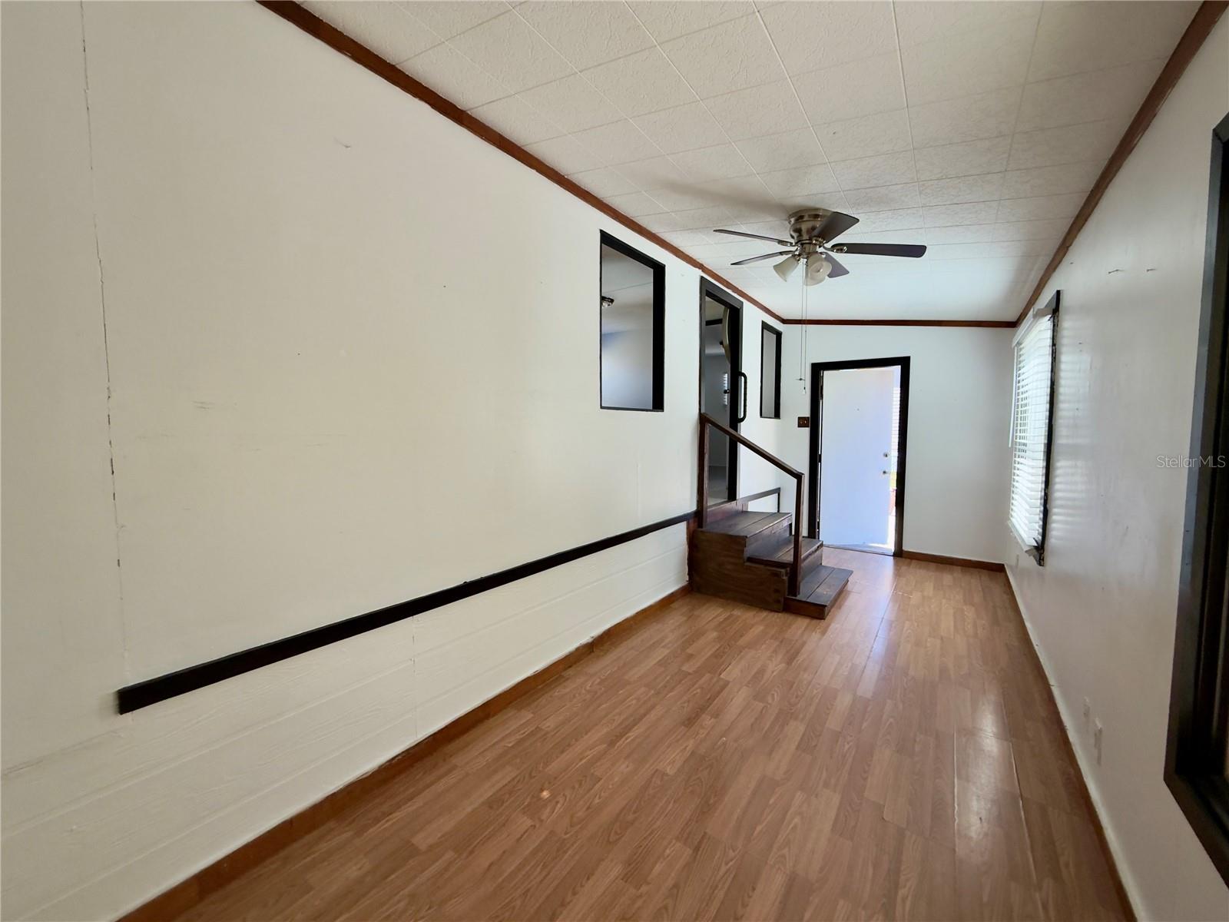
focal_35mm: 14
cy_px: 461
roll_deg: -0.7
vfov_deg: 85.7
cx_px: 614
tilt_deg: -2.2
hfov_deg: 102.1
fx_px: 497
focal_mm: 2.22
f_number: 2.2
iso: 80
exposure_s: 1/121
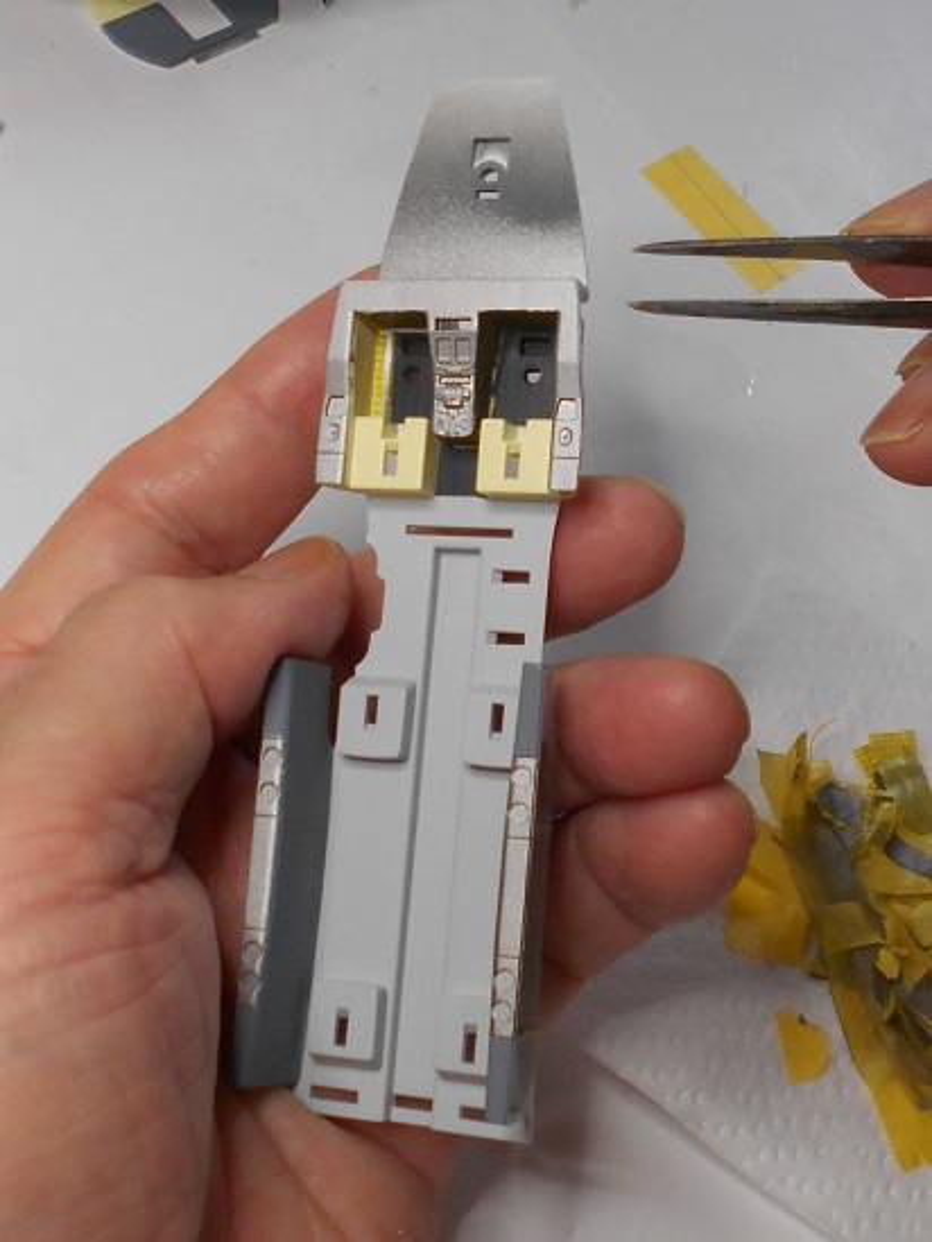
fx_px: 1077
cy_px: 621
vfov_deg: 60.0
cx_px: 466
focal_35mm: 30
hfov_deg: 46.8
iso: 180
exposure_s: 1/250
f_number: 3.4
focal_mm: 5.1
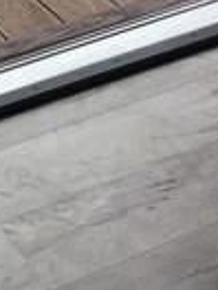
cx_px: -119
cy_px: -198
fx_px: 1260
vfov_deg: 12.3
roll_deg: +2.9
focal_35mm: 150
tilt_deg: -25.3
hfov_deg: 9.6
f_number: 2.4
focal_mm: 3.3
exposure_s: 1/431
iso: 25
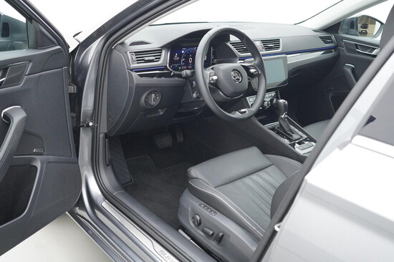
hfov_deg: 53.2
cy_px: 131
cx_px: 197
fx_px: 394
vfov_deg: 36.8
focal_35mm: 36
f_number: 2.8
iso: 2000
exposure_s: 1/400
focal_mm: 24
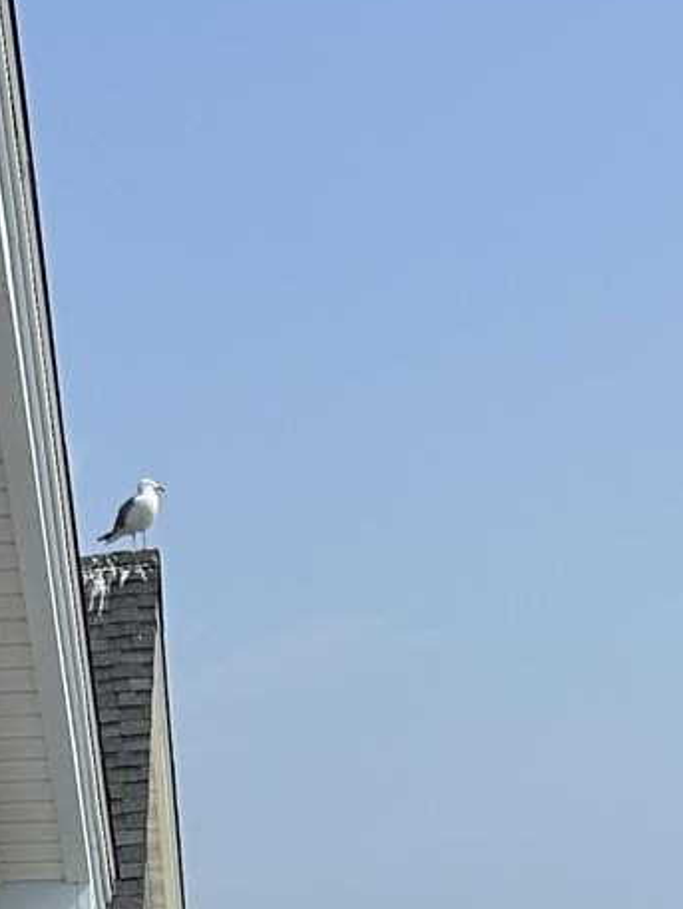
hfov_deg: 11.2
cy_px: 2104
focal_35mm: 131
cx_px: 58
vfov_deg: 12.3
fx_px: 3445
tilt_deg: -13.8
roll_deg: +1.9
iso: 50
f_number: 1.5
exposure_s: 1/6211
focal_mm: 5.7
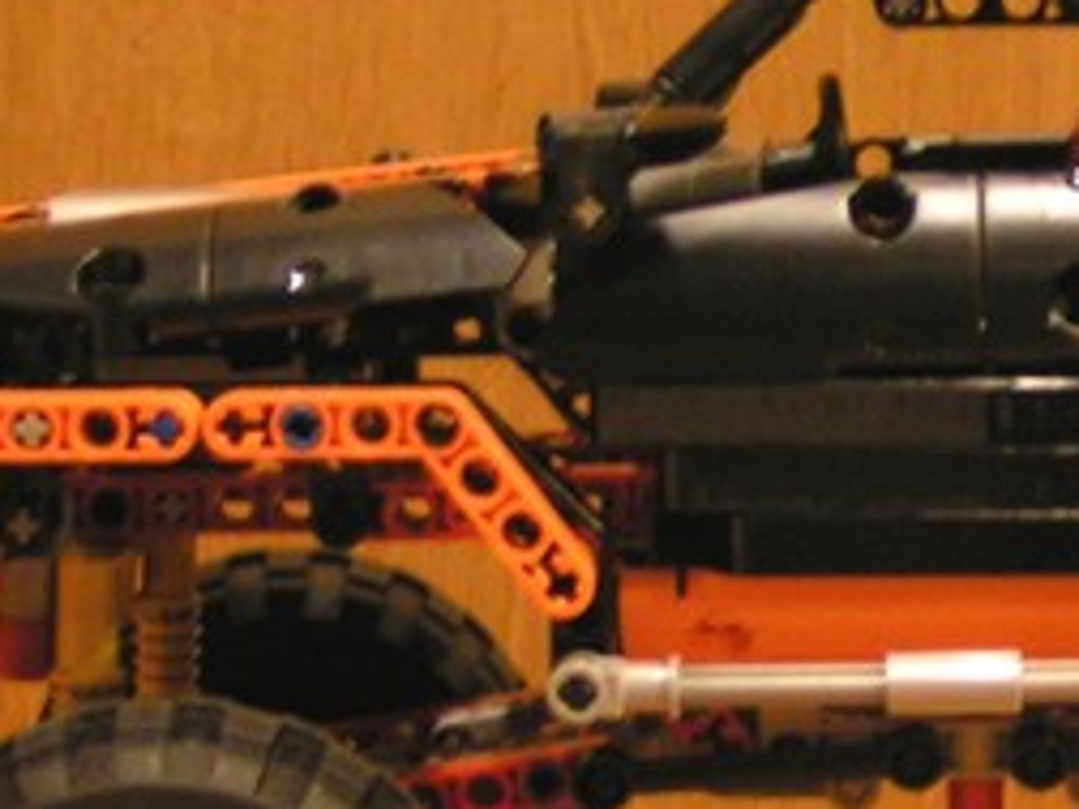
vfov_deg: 14.2
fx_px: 3242
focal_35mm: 104
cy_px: 556
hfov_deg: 18.7
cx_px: 865
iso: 200
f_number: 2.8
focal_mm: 6.3
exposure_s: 1/5
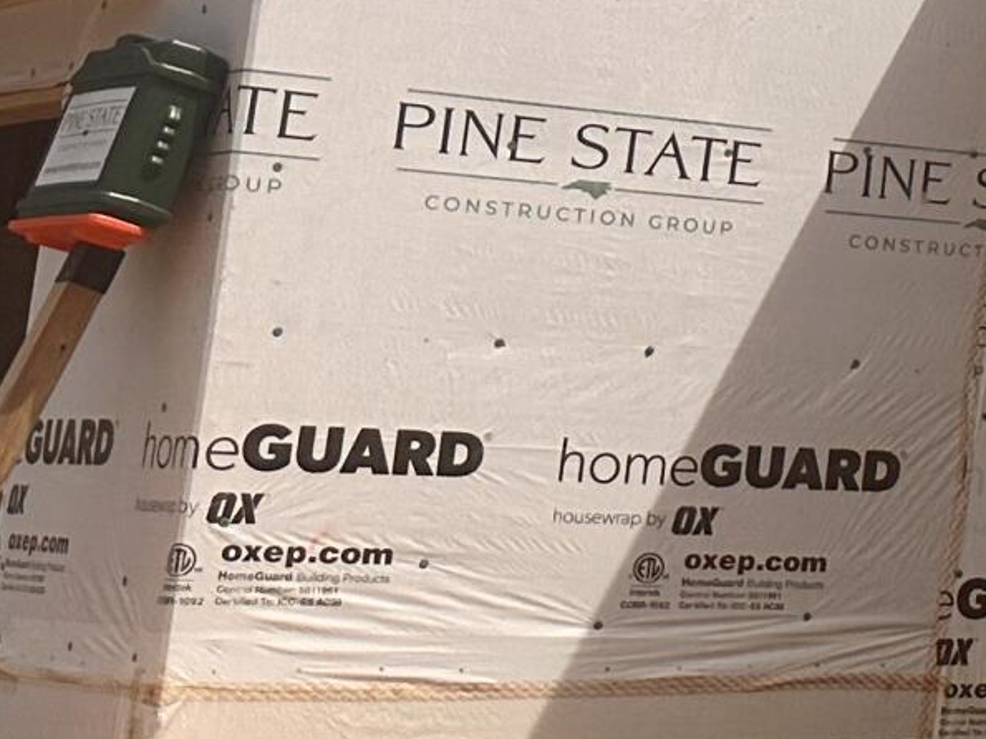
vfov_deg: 11.9
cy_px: -189
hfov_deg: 12.8
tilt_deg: +11.4
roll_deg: -2.0
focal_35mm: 121
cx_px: 2322
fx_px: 3446
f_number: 1.78
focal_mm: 6.86
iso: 80
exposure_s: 1/8929
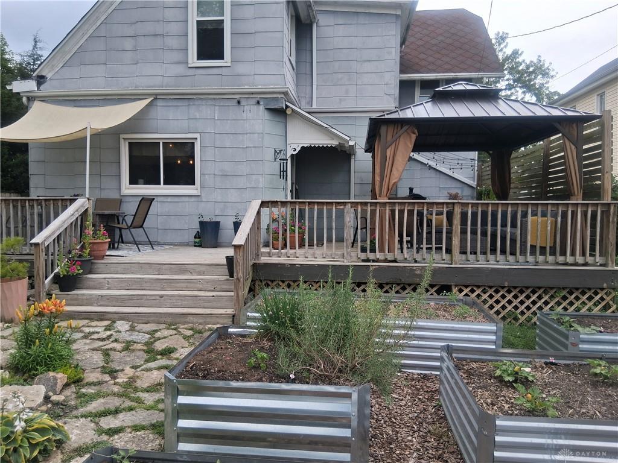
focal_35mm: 26
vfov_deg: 53.1
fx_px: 464
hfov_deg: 67.3
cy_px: 232
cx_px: 309
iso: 25
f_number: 1.8
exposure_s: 1/204
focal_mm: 3.98
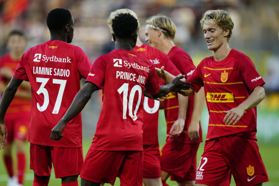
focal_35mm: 400
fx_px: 3100
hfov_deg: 5.2
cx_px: 140
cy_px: 93
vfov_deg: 3.4
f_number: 2.8
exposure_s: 1/1600
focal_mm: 400
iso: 1250
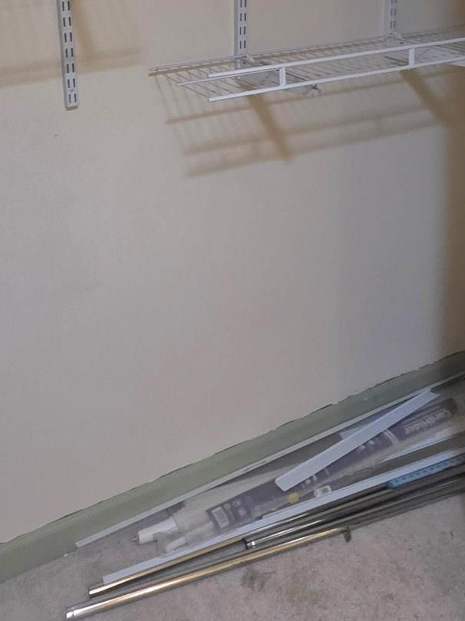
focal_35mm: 37
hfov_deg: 38.6
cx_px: 221
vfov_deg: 42.3
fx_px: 663
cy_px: -19
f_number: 1.9
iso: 800
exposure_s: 1/40
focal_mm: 2.2
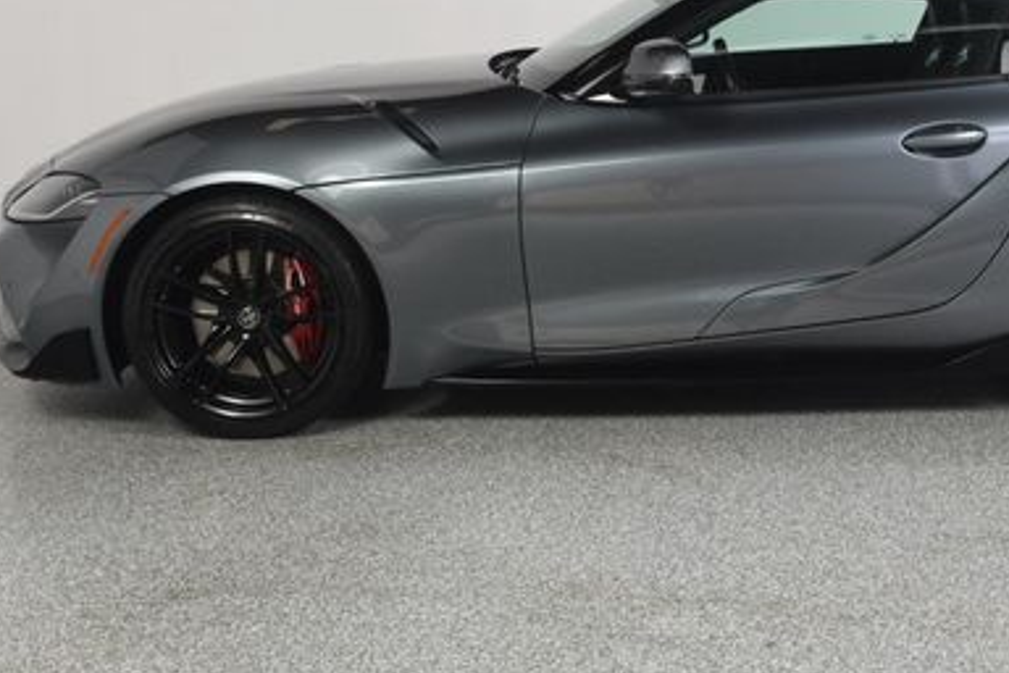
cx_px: 715
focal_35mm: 60
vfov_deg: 22.4
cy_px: 150
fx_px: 1682
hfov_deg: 33.0
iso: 100
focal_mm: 24
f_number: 8
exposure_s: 1/160
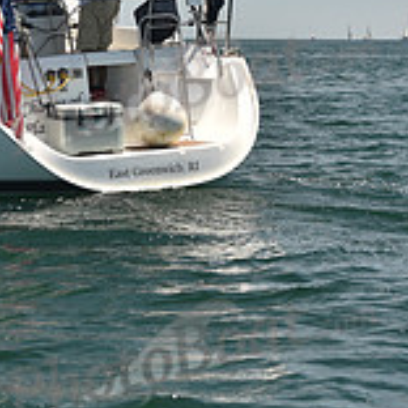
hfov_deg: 7.8
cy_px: -12
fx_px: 2947
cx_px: -126
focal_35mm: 221
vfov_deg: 7.9
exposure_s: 1/800
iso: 250
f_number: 5
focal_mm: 70
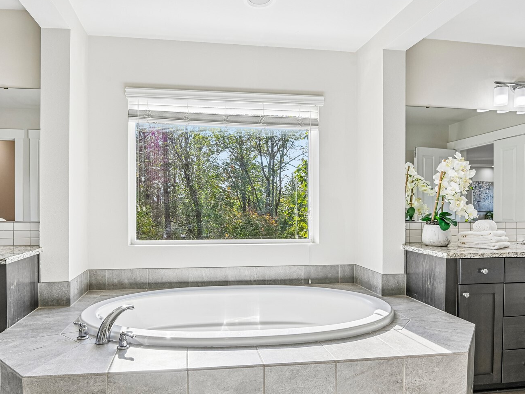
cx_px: 233
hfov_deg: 71.4
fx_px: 364
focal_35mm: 24
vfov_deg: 56.8
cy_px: 199
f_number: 8
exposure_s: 1/500
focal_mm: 19
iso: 400
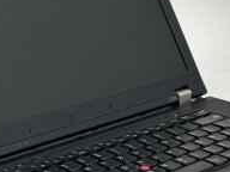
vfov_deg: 9.9
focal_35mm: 150
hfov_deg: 13.2
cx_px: 113
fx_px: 997
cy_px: 80
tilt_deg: -14.0
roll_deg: +1.3
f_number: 1.78
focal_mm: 6.86
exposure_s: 1/347
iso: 64
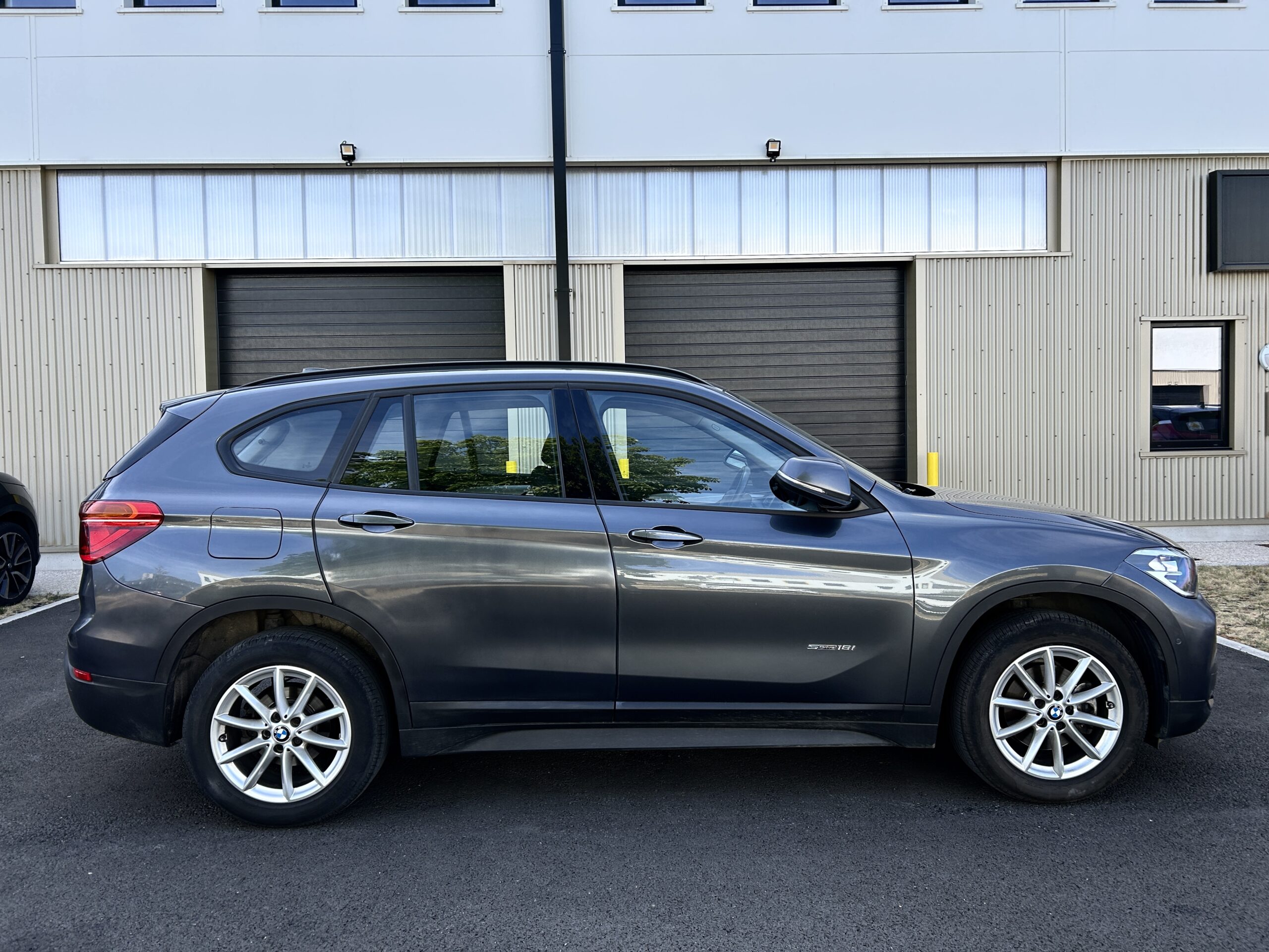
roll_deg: +0.4
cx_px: 634
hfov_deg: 67.3
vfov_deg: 53.1
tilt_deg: -1.2
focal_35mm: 26
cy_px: 476
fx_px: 953
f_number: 1.5
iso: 50
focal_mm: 5.7
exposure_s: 1/982
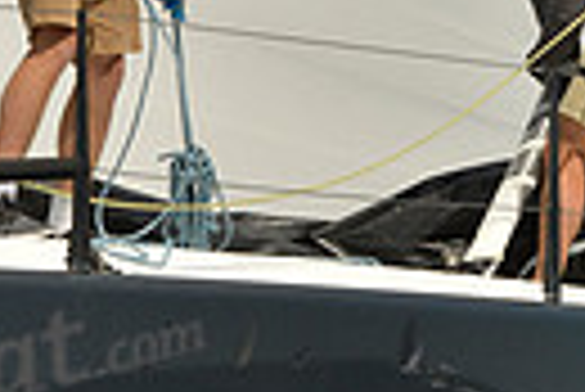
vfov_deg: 3.4
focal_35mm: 409
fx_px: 6654
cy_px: 101
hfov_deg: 5.0
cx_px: 441
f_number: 9
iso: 280
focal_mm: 92
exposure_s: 1/1600
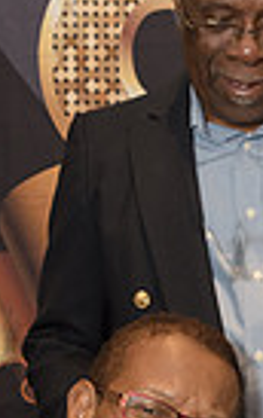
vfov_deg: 18.9
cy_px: 424
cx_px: 239
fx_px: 1223
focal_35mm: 107
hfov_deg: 12.2
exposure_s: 1/320
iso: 1250
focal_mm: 32
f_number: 5
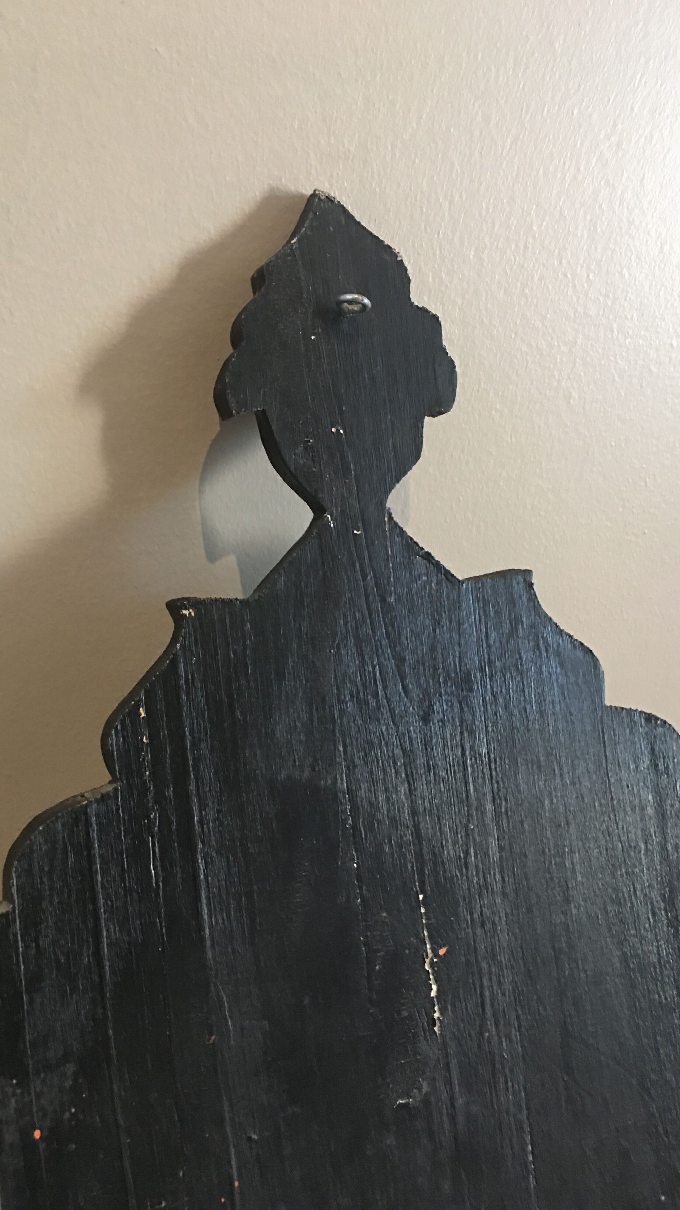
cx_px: 292
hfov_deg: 36.6
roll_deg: -3.8
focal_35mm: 32
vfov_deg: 61.0
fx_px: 1026
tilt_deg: -20.4
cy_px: 605
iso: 80
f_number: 2.2
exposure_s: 1/10
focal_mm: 4.15
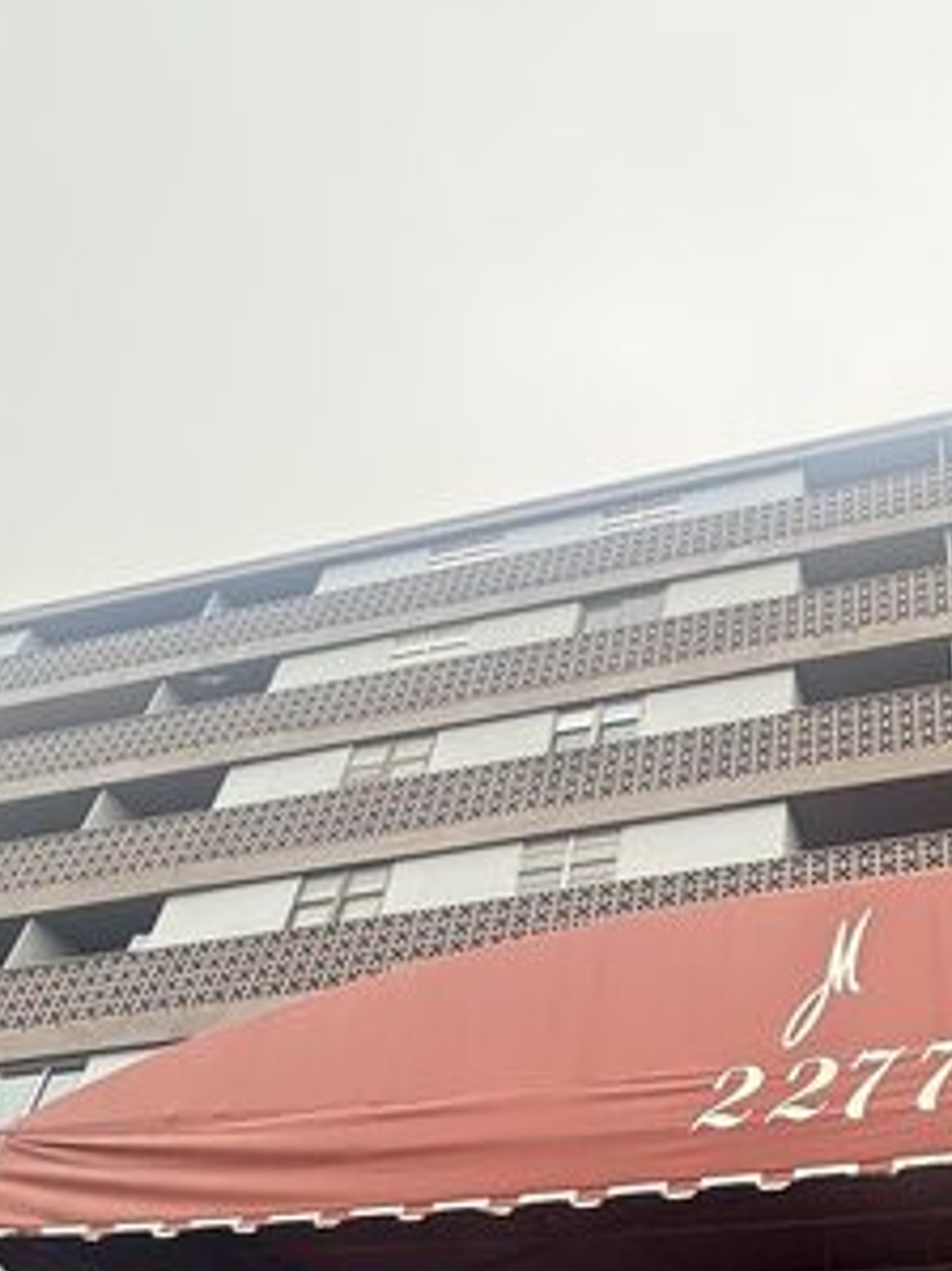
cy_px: 999
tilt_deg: +38.0
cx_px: 858
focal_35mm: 30
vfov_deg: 56.1
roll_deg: +0.7
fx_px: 1101
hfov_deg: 42.8
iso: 50
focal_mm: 2.22
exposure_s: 1/129
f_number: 2.2
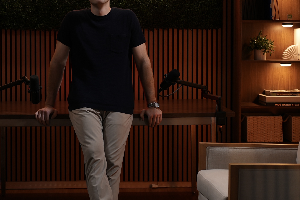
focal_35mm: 71
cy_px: 54
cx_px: 99
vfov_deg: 19.1
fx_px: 592
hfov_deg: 28.2
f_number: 1.8
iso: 200
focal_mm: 35
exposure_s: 1/30
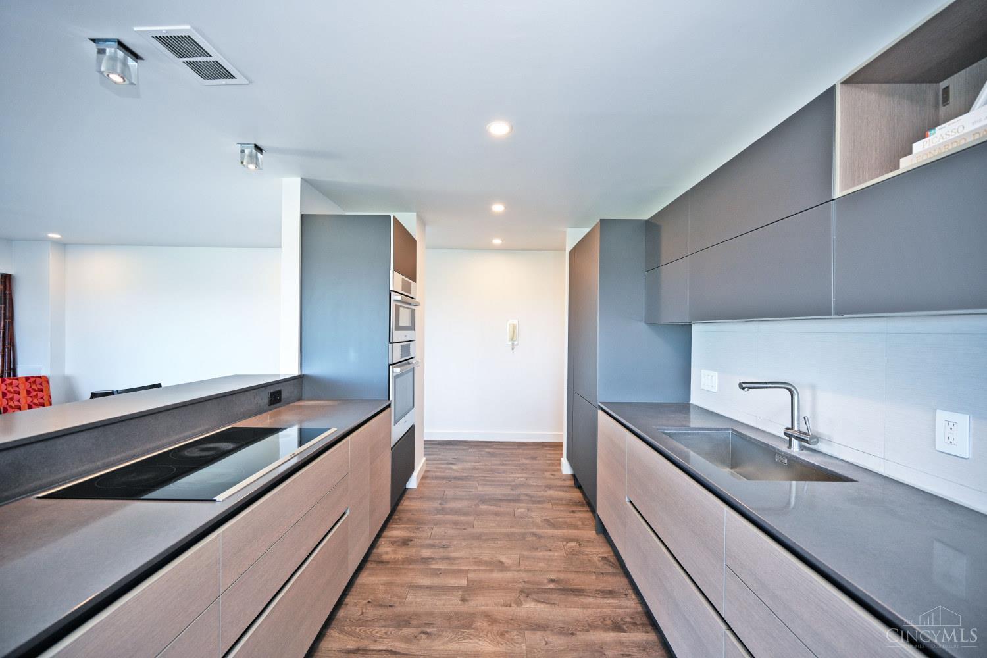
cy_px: 329
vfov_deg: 81.2
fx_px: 384
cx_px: 494
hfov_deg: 104.3
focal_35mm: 14
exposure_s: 1/60
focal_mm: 14
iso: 320
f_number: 4
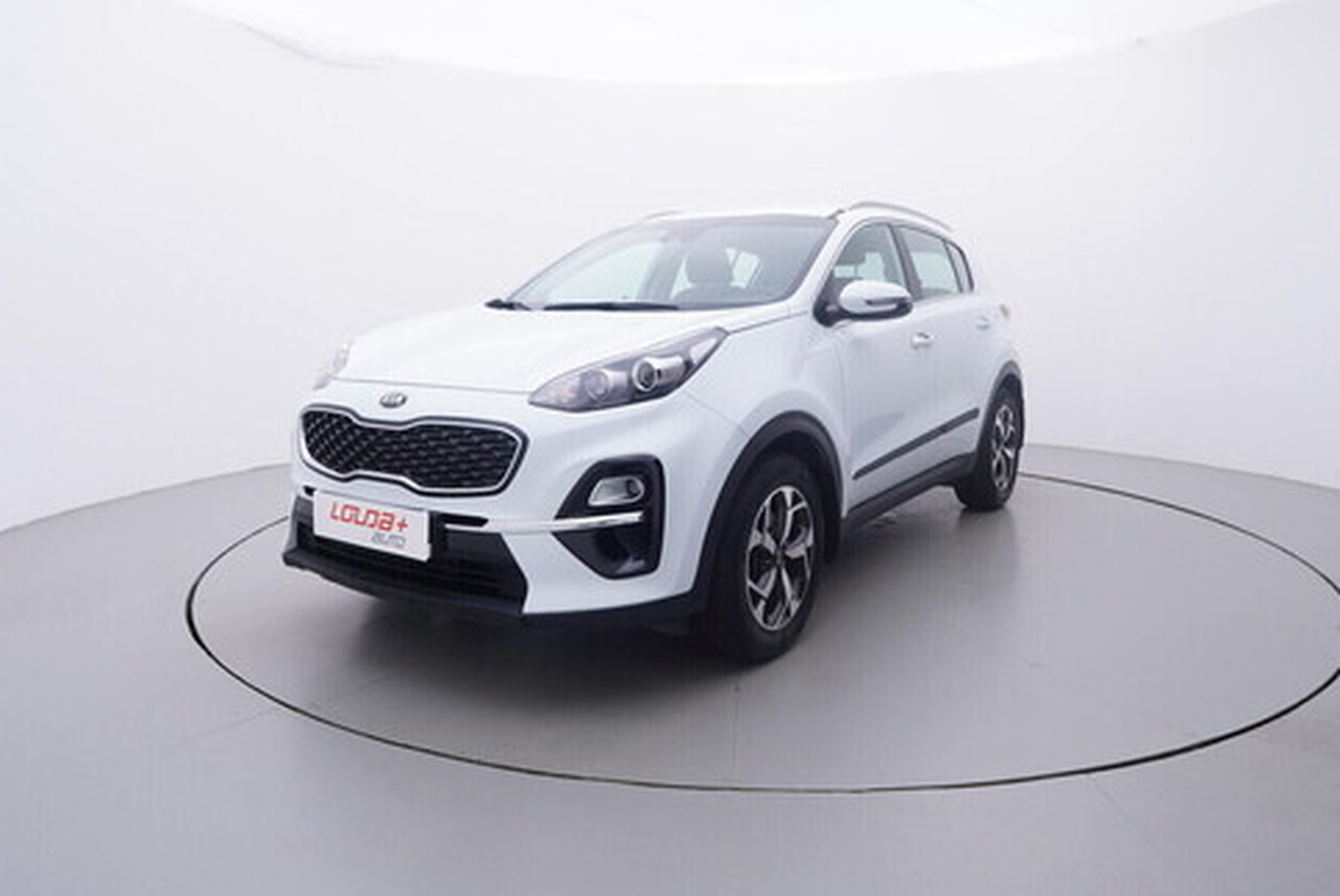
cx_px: 681
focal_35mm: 26
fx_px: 953
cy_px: 409
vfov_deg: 50.3
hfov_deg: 70.2
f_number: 5
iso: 200
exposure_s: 1/80
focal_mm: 15
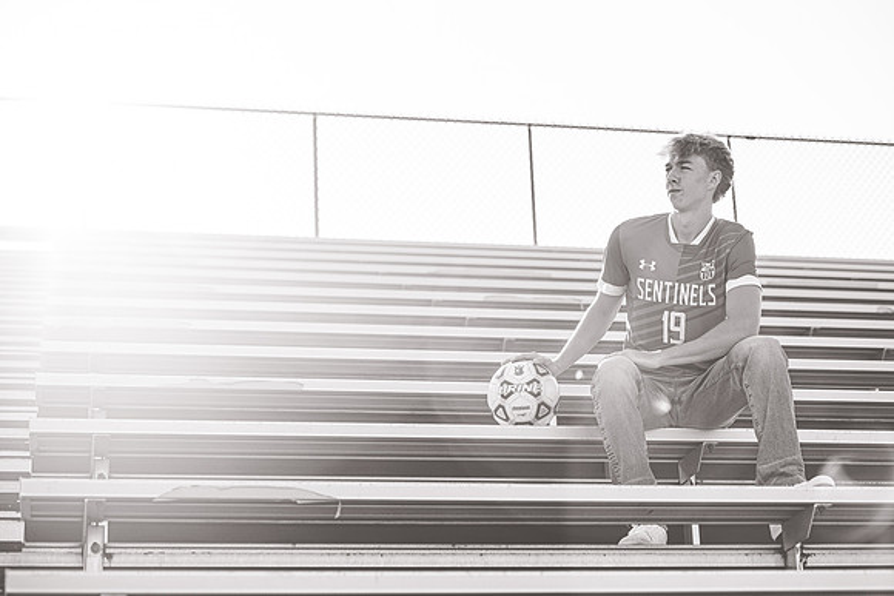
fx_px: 1803
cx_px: 456
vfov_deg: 18.8
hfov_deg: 27.9
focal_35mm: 73
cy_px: 298
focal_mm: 70
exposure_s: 1/1250
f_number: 3.5
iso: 200
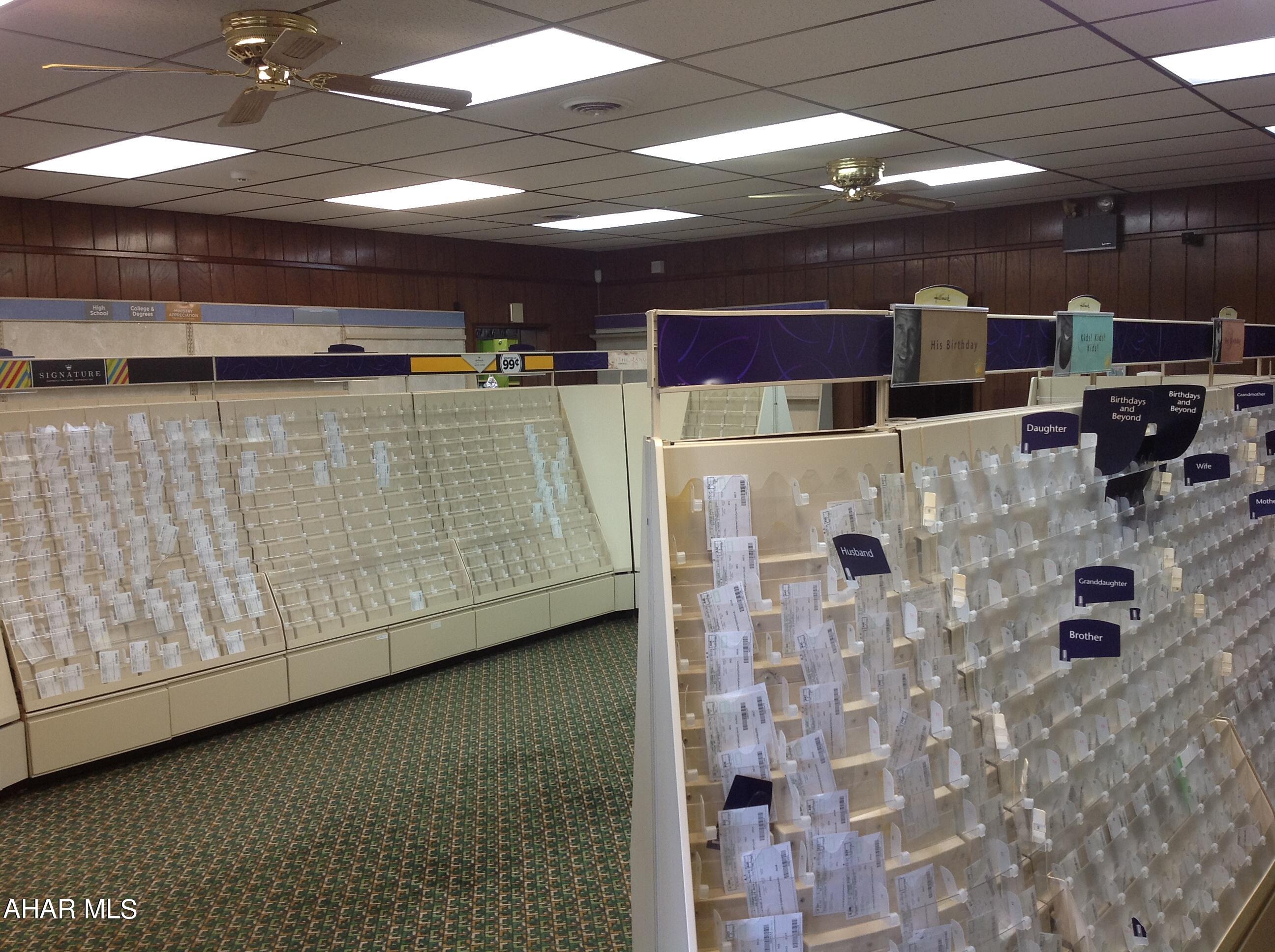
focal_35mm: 35
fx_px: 1287
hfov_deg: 52.7
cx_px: 638
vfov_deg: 40.6
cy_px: 476
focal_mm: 4.28
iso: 80
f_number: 2.4
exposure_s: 1/30
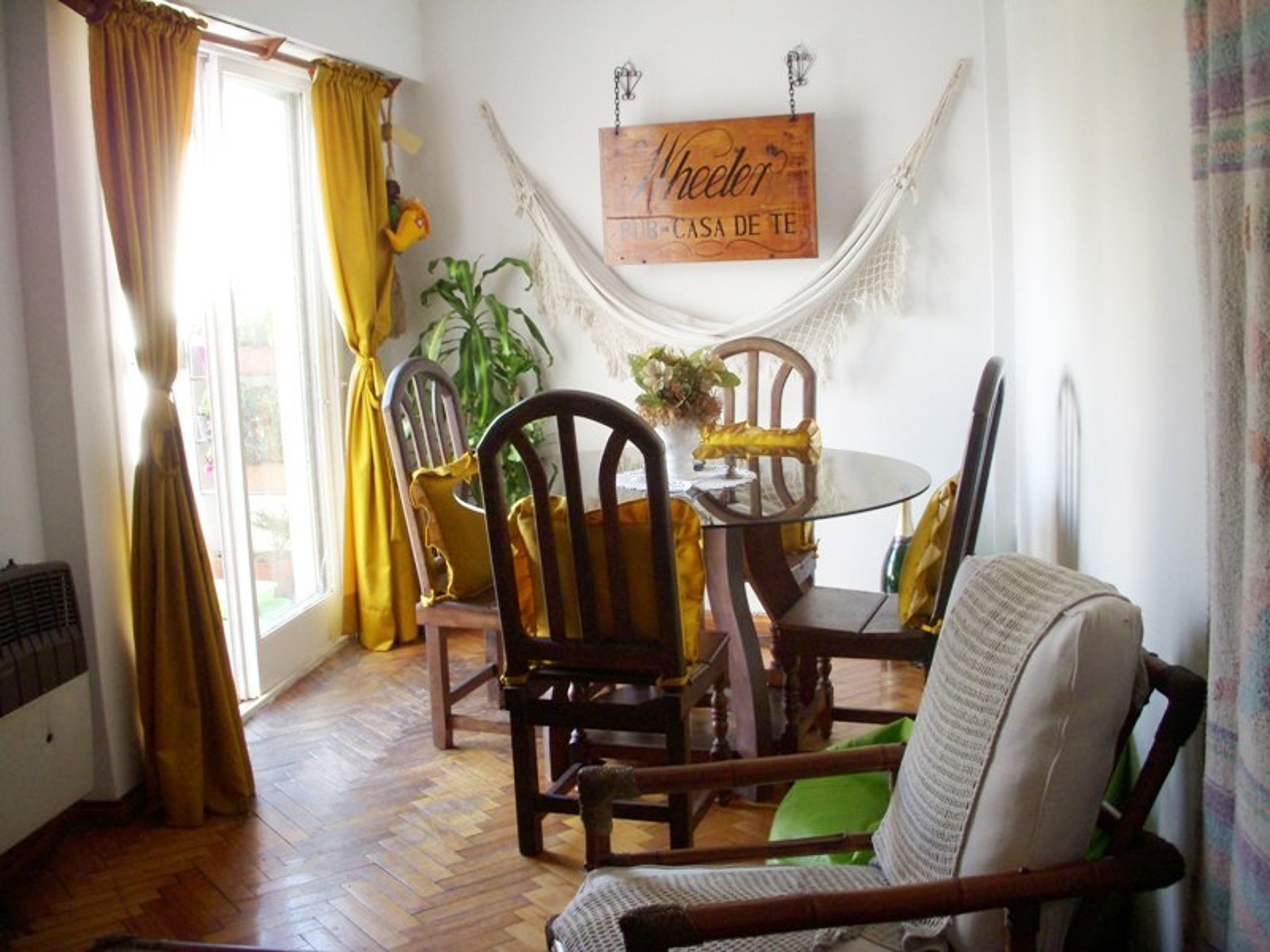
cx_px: 635
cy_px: 476
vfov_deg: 37.7
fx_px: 1394
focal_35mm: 38
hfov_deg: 49.0
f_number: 3.3
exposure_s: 1/30
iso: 200
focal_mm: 6.3
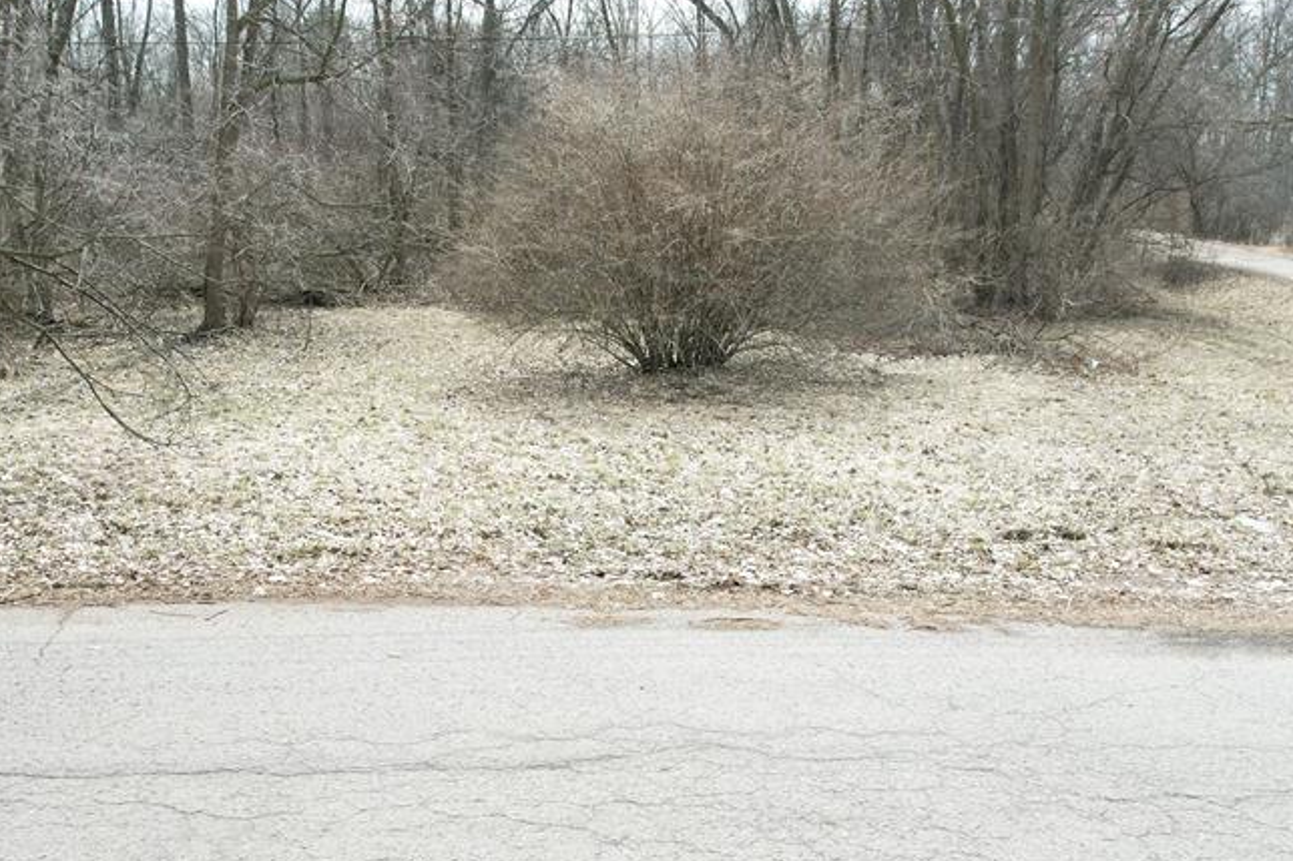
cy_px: 528
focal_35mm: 35
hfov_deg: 54.4
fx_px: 1257
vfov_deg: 37.6
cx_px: 592
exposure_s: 1/800
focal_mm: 8.38
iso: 200
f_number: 2.8
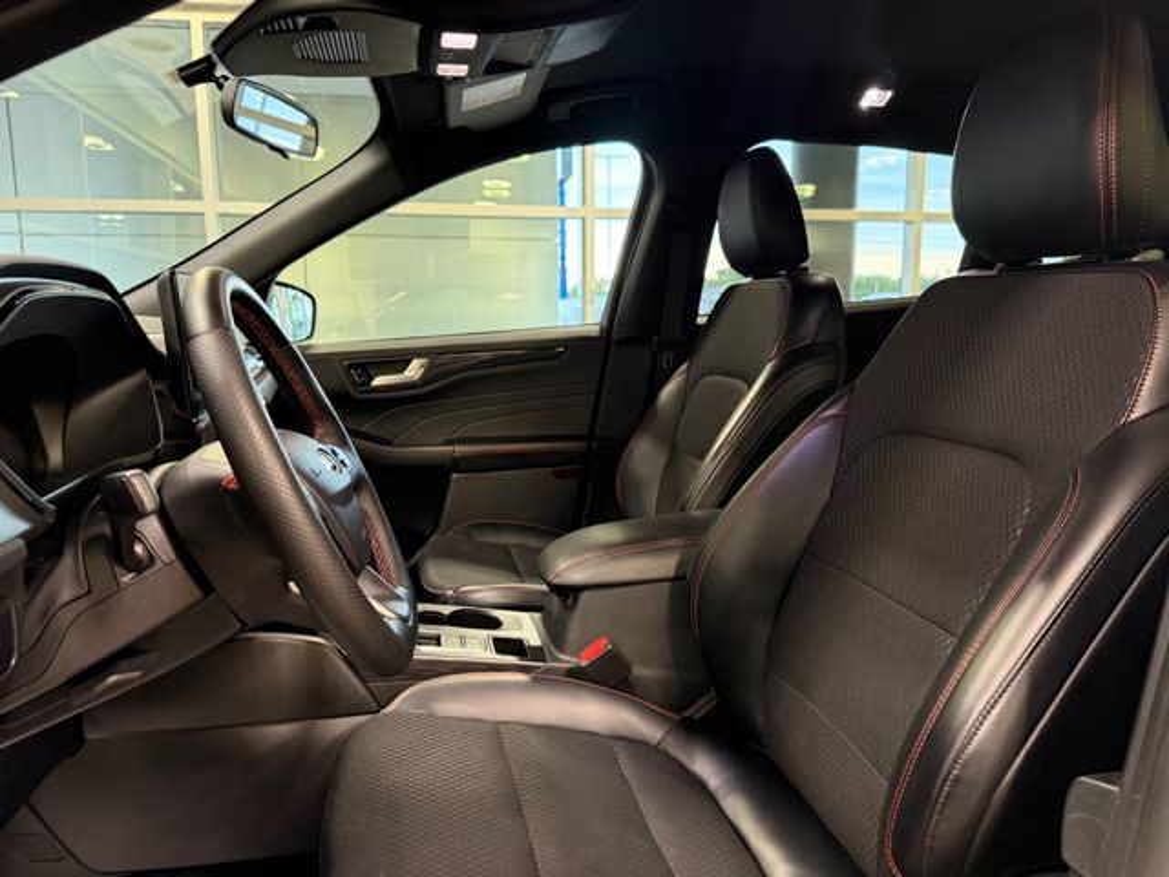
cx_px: 584
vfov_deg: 56.8
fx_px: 810
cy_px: 438
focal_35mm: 24
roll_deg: +0.3
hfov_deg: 71.6
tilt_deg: -9.2
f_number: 1.78
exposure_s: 1/60
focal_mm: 6.76
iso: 500
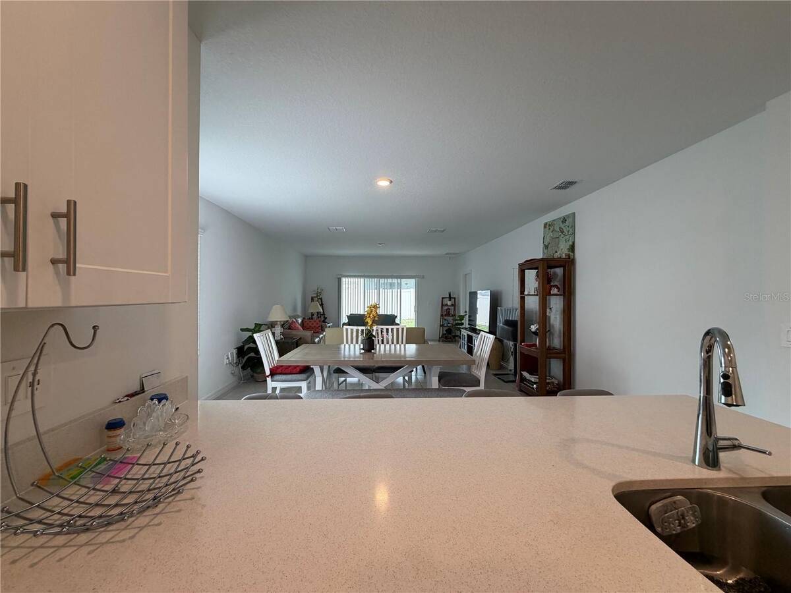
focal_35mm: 14
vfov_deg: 85.7
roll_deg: +0.1
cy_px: 296
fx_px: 320
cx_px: 396
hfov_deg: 102.1
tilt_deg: -0.2
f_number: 2.2
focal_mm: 2.22
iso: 160
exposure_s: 1/120
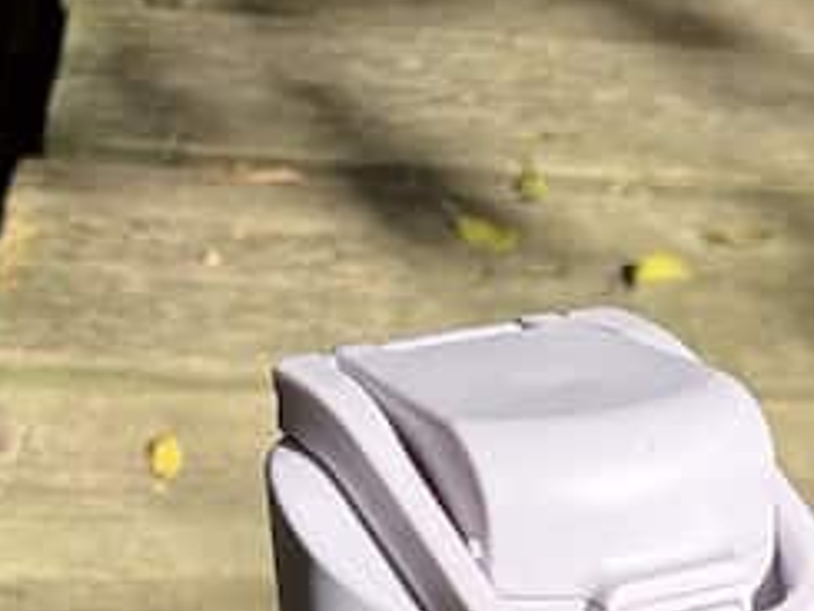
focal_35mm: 106
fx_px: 2494
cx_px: 1093
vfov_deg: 12.4
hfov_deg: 17.3
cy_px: 1219
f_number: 1.6
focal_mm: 6
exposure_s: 1/1667
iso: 64
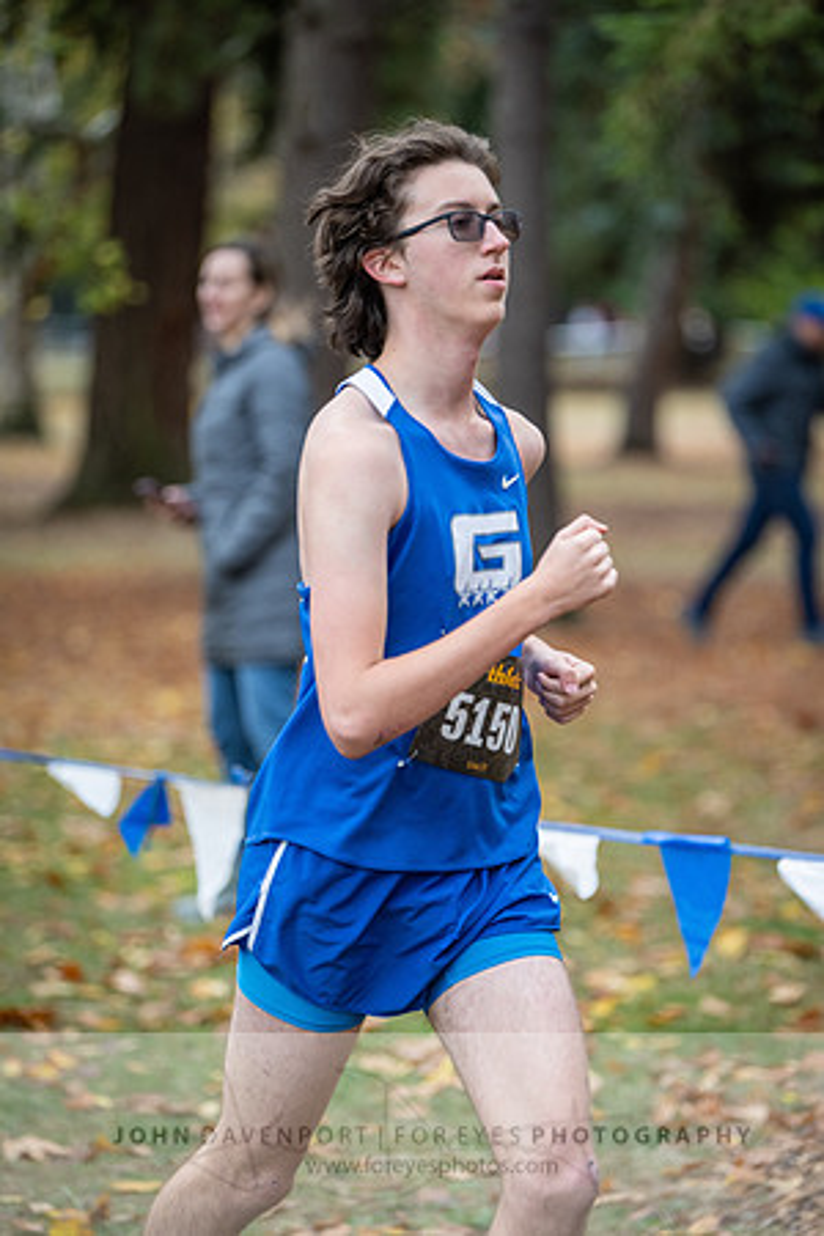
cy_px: 618
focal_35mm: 150
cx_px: 412
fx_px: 5150
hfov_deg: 9.1
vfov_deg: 13.7
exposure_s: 1/1000
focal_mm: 150
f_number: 2.8
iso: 900
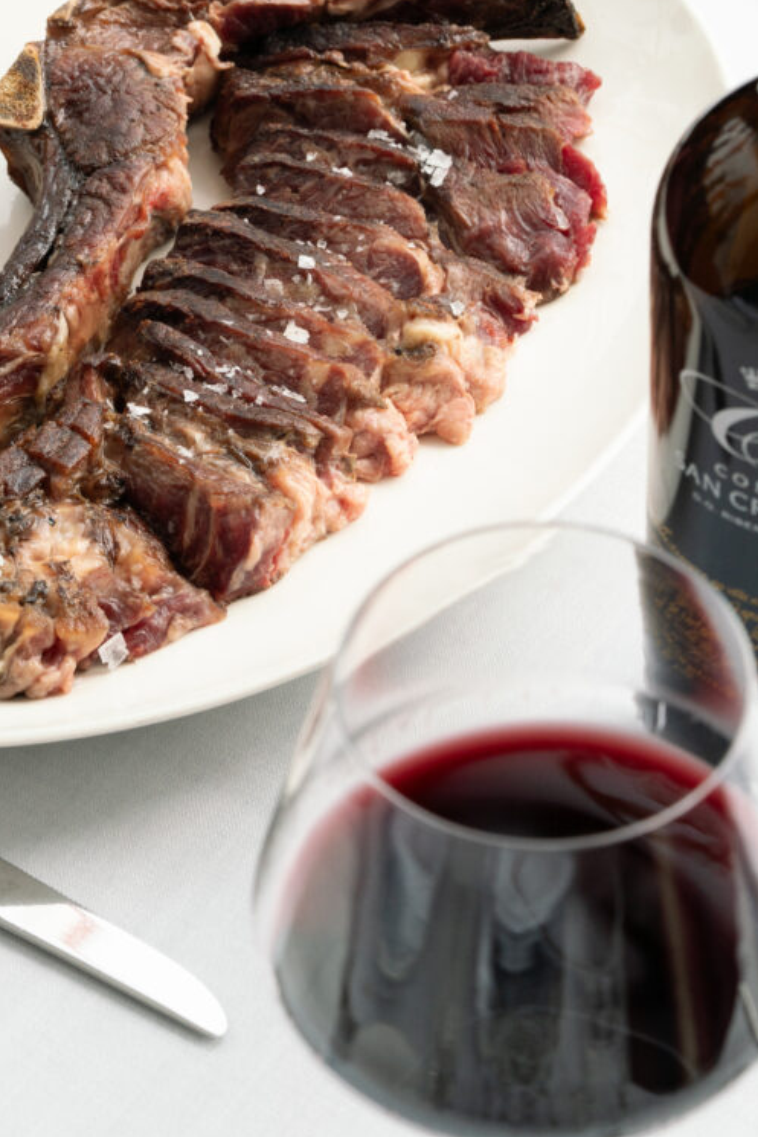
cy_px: 359
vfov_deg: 14.7
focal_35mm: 139
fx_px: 4388
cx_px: 340
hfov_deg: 9.9
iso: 400
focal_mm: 90
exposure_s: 1/100
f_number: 10
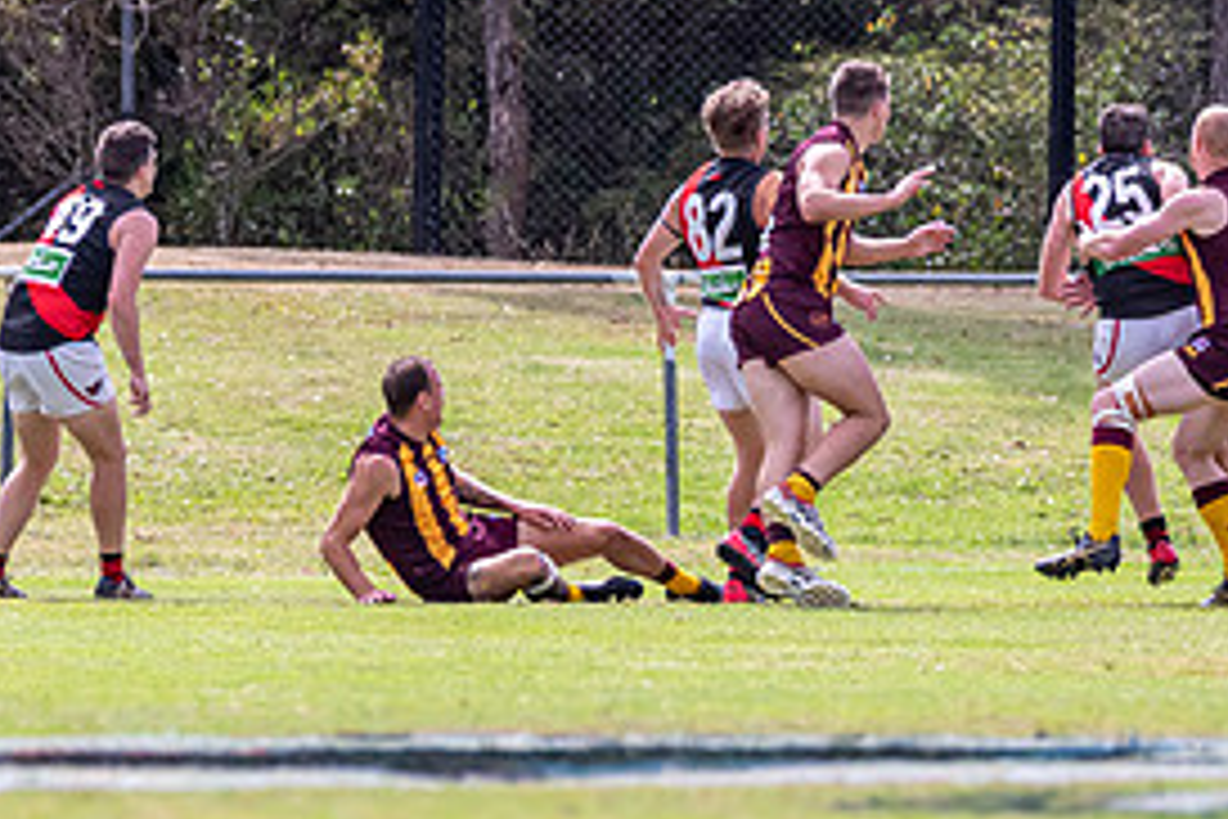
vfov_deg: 1.4
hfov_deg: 2.0
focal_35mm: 1018
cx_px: 305
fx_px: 34722
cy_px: 442
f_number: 7.1
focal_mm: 350
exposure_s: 1/2000
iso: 800
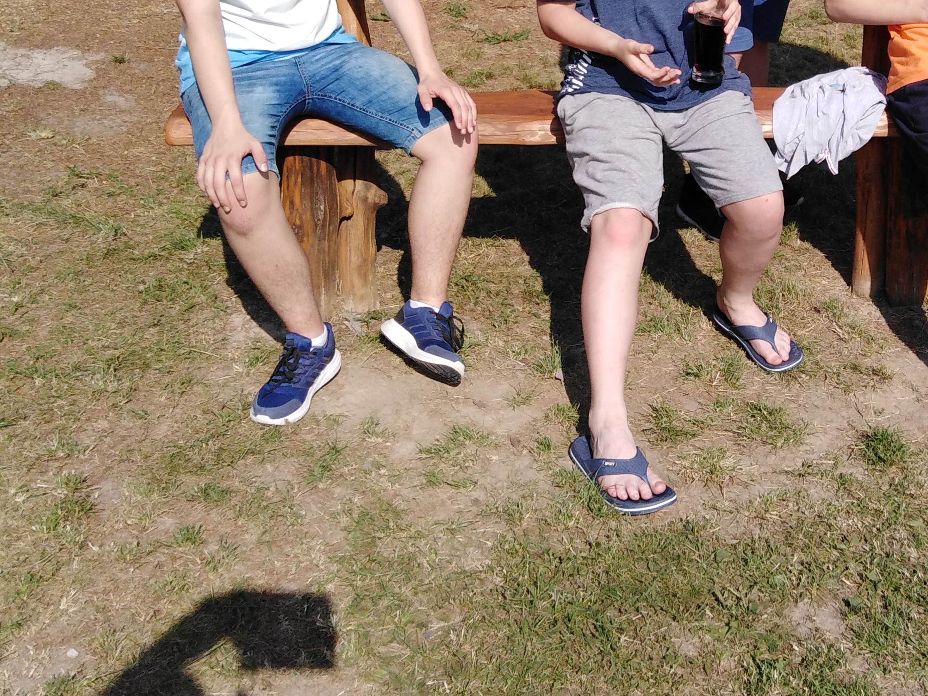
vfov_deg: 28.1
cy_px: 76
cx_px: 710
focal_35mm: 50
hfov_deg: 37.1
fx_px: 1340
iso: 101
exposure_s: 1/1424
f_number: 2.2
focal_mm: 3.46
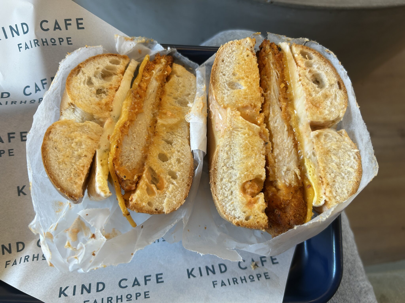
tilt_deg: -80.5
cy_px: 152
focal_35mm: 26
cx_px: 202
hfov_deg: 67.3
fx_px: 304
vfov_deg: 53.1
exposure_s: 1/120
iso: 80
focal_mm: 5.7
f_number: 1.5
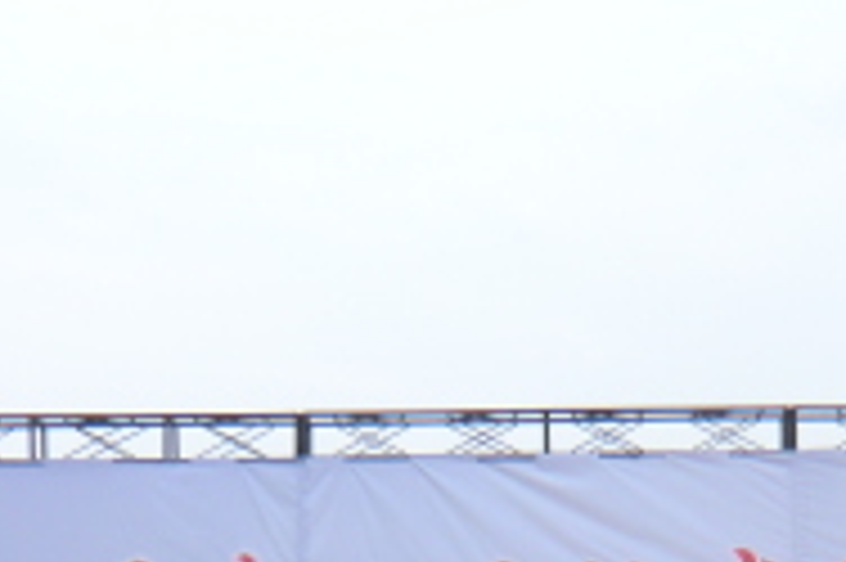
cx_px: 639
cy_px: 998
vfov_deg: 14.3
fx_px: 1996
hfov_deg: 23.7
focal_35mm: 85
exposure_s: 1/500
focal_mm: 4.3
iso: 64
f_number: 3.2
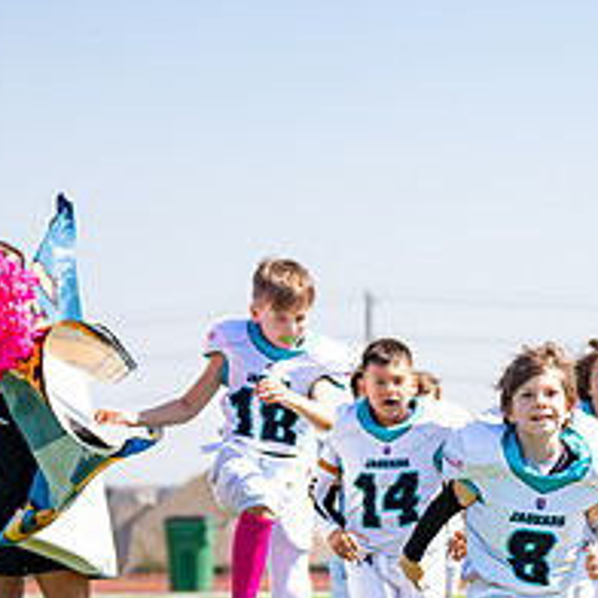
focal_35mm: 198
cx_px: 613
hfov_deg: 8.8
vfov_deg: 8.8
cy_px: 574
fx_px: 3870
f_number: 2.8
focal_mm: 70
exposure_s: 1/2000
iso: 125
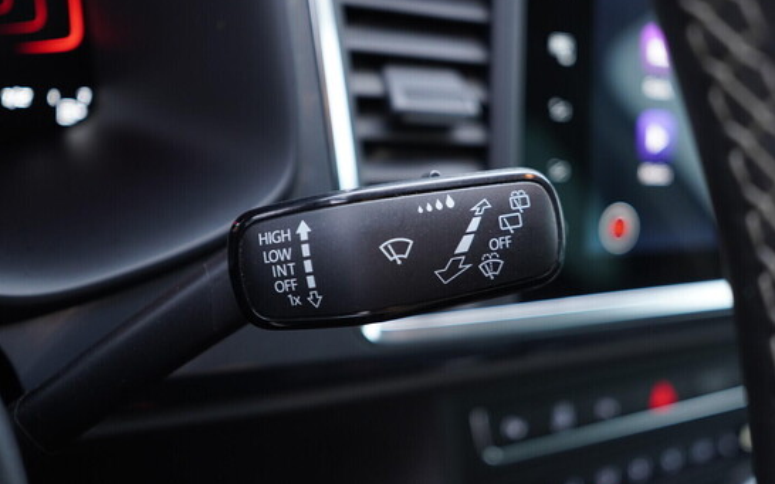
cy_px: 241
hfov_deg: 52.8
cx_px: 388
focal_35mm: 37
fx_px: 781
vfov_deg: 34.4
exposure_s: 1/40
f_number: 2.8
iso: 400
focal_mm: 24
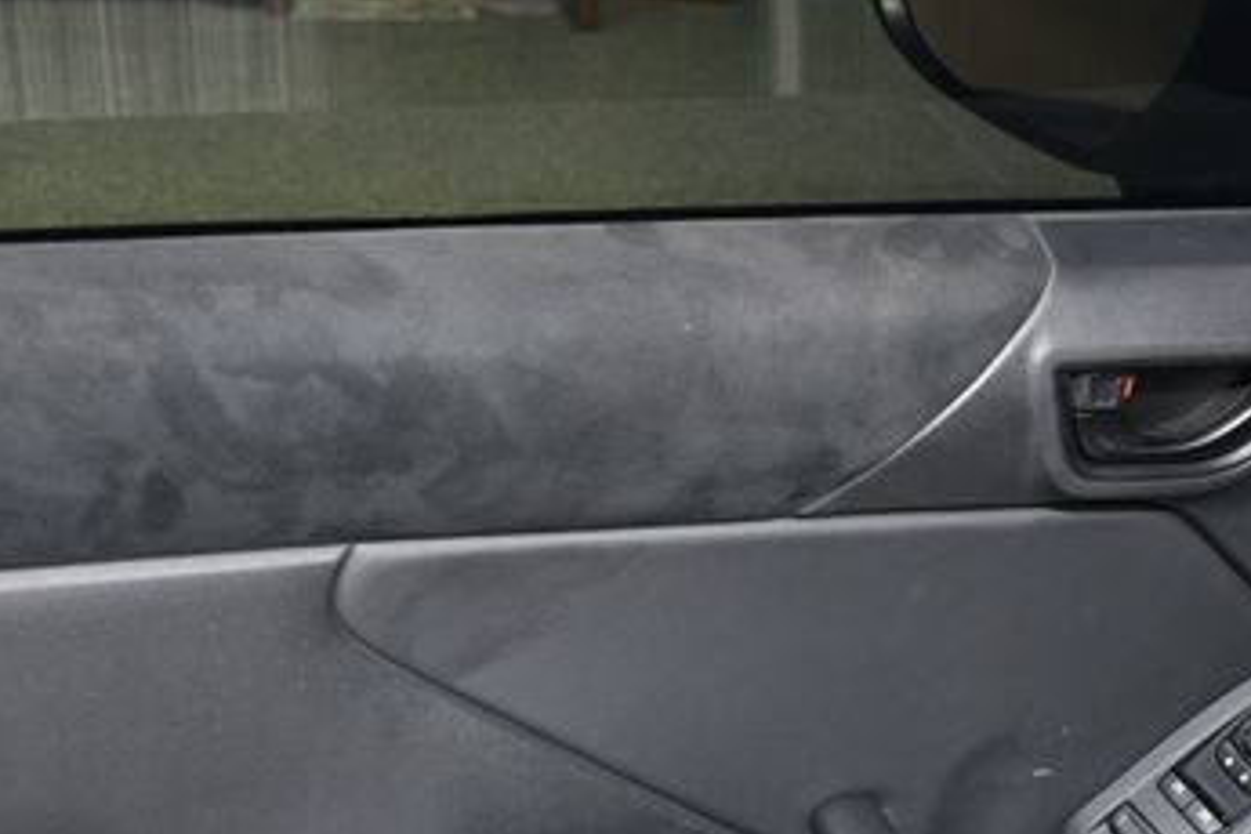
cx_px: 511
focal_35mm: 63
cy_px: 682
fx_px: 2189
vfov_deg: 21.3
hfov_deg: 31.8
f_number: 3.8
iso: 100
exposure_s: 1/160
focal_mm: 23
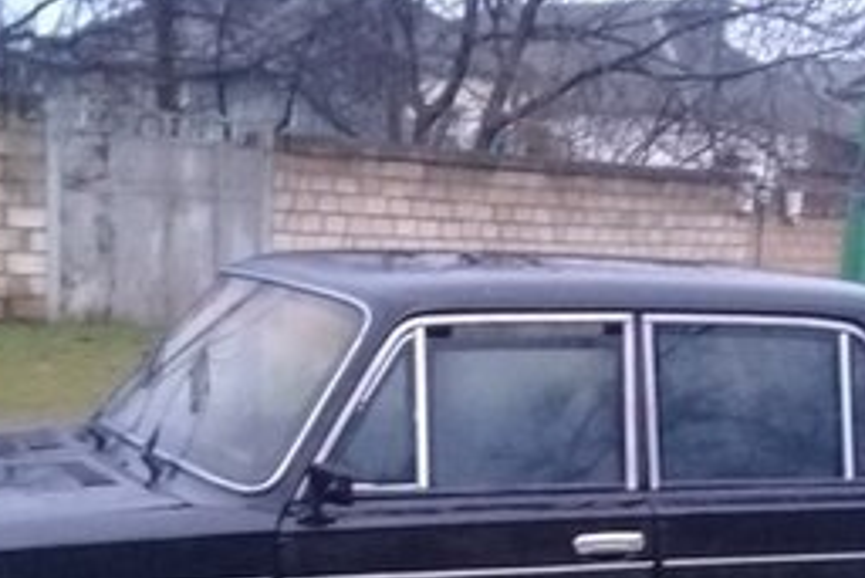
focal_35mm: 83
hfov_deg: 24.4
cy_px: 684
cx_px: 524
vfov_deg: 15.9
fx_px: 1995
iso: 250
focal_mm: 3.3
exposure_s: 1/17
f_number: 2.2
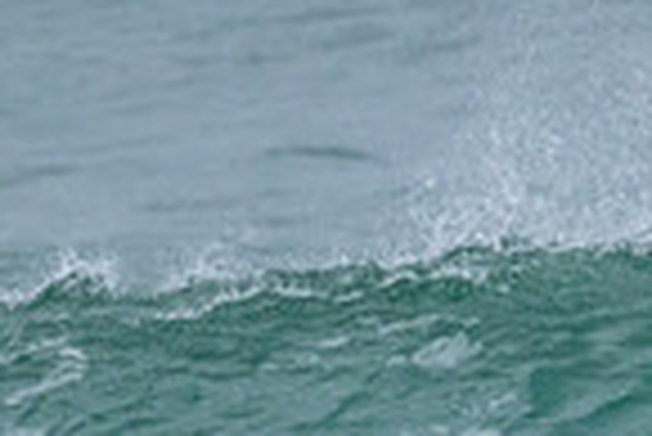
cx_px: 922
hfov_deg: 0.6
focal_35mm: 3191
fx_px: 57849
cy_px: 542
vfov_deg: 0.4
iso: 4000
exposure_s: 1/1600
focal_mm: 800
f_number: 11
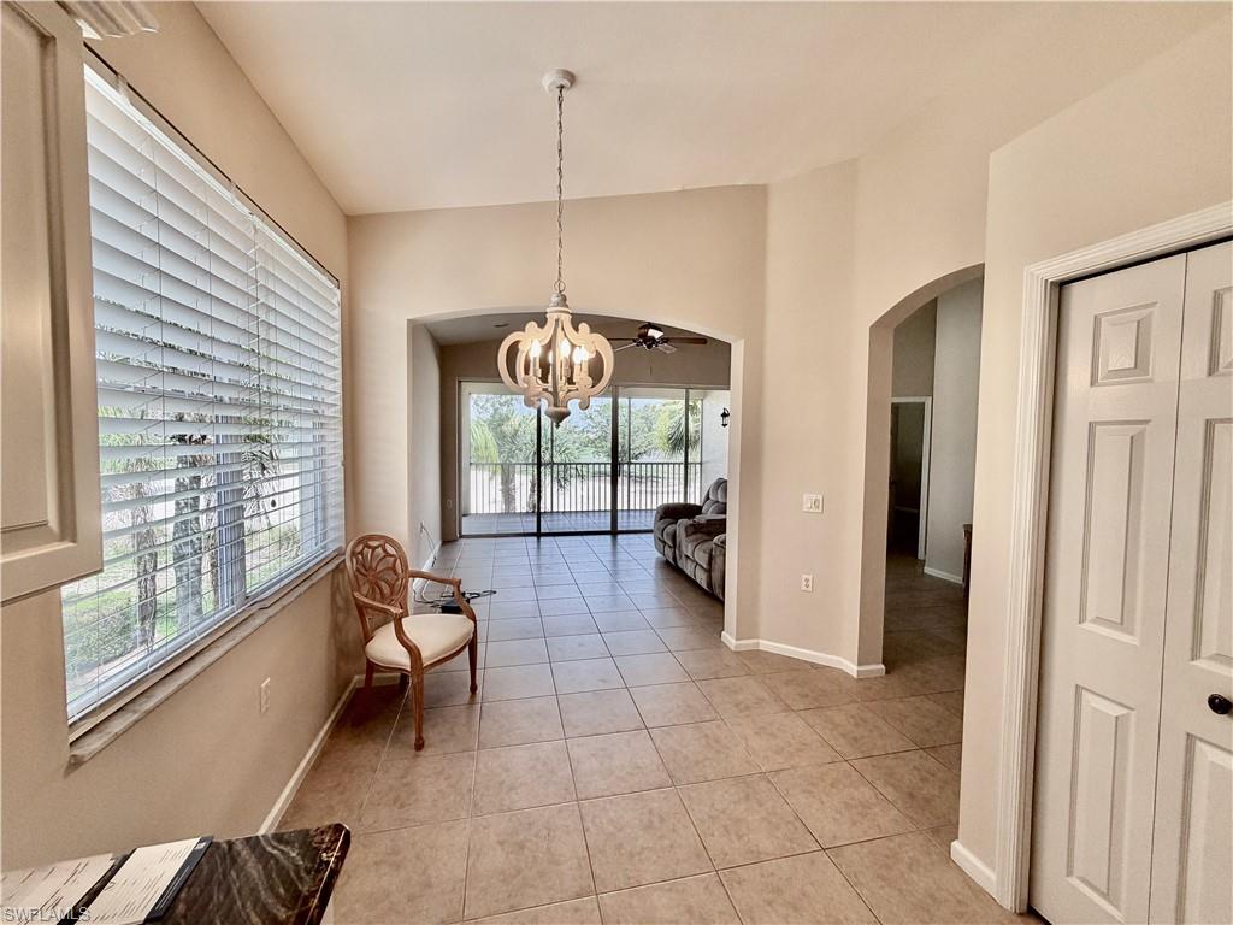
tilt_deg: -3.1
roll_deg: -0.2
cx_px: 616
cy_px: 462
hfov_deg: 102.1
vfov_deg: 85.7
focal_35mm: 14
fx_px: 499
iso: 64
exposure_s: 1/120
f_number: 2.2
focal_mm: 2.22
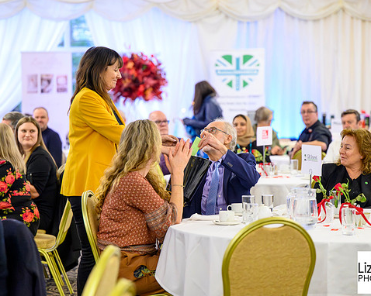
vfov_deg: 13.2
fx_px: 1284
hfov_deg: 16.4
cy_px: 148
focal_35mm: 117
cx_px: 205
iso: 12800
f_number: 2.8
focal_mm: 101
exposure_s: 1/200
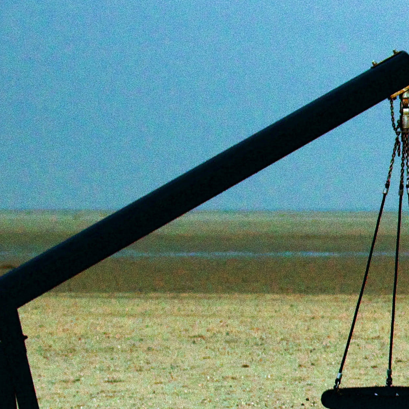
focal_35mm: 214
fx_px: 2861
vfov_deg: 8.2
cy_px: 295
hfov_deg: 7.8
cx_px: 870
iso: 200
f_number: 3.5
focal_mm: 38
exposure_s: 1/250
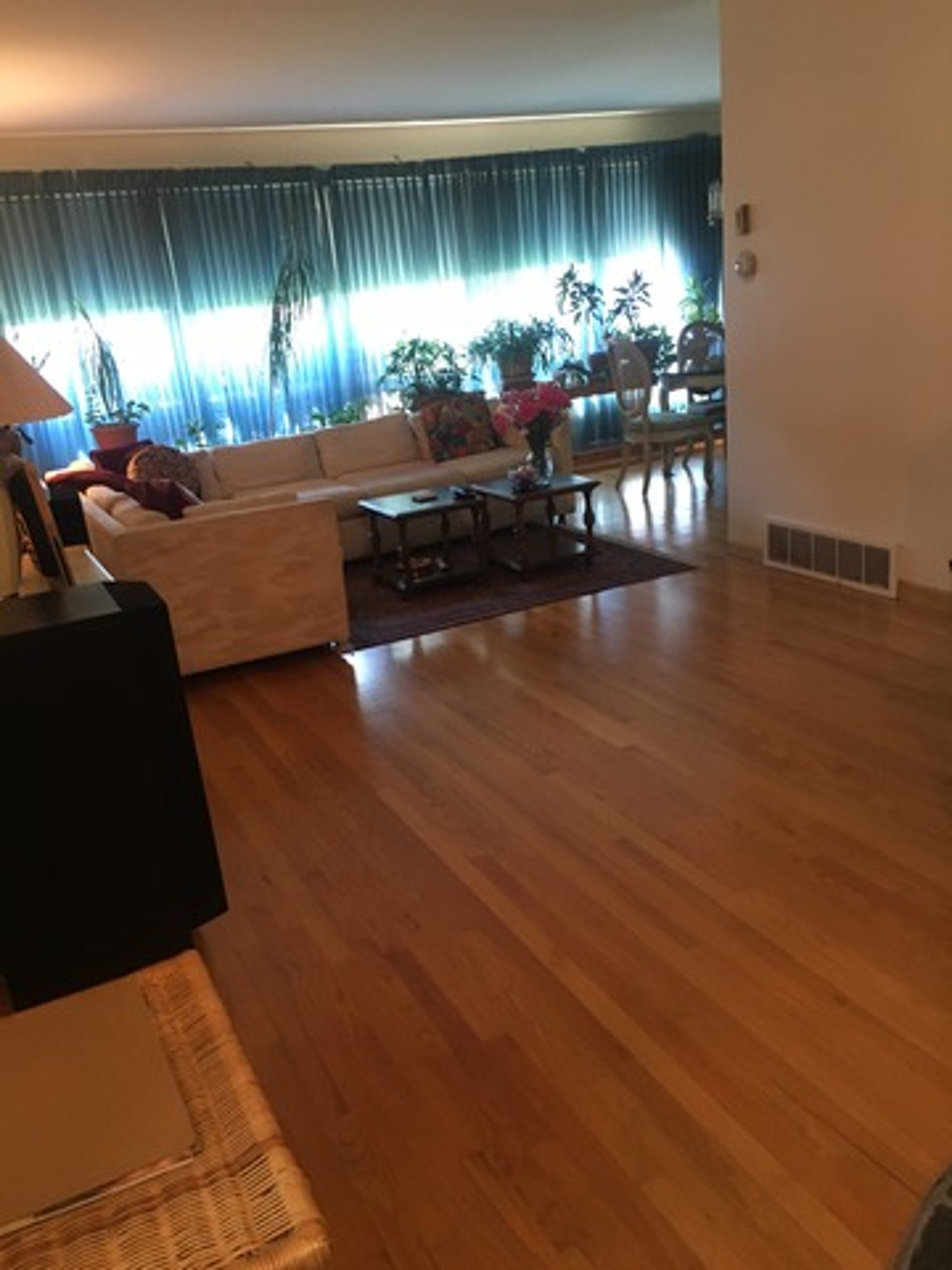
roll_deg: +6.5
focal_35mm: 29
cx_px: 476
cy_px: 635
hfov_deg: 48.2
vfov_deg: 61.7
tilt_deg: -19.2
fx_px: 1063
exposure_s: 1/24
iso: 200
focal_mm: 4.15
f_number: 2.2
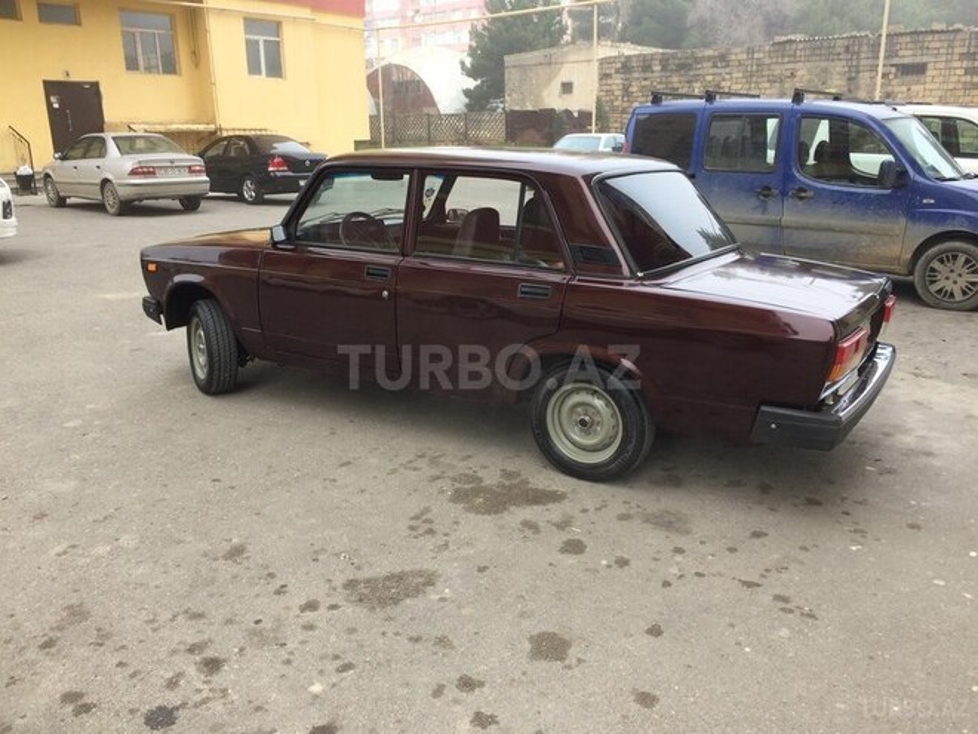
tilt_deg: -15.7
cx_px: 489
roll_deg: +0.4
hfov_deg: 61.7
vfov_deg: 48.2
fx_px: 819
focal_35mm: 29
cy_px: 367
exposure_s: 1/363
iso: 32
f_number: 2.2
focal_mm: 4.15
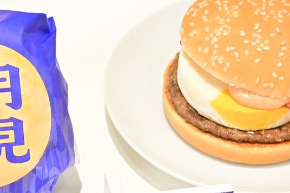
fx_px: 1353
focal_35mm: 168
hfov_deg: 12.2
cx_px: 130
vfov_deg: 8.2
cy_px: 114
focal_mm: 60
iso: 4000
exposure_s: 1/200
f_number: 10
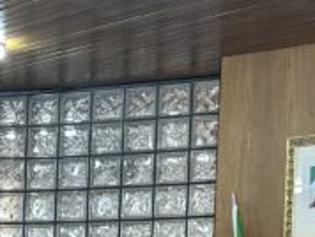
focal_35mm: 112
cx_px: -85
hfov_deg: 16.6
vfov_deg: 12.2
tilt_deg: -3.4
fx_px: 1021
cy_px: 423
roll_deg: -1.1
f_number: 1.5
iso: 50
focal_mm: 5.7
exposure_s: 1/100
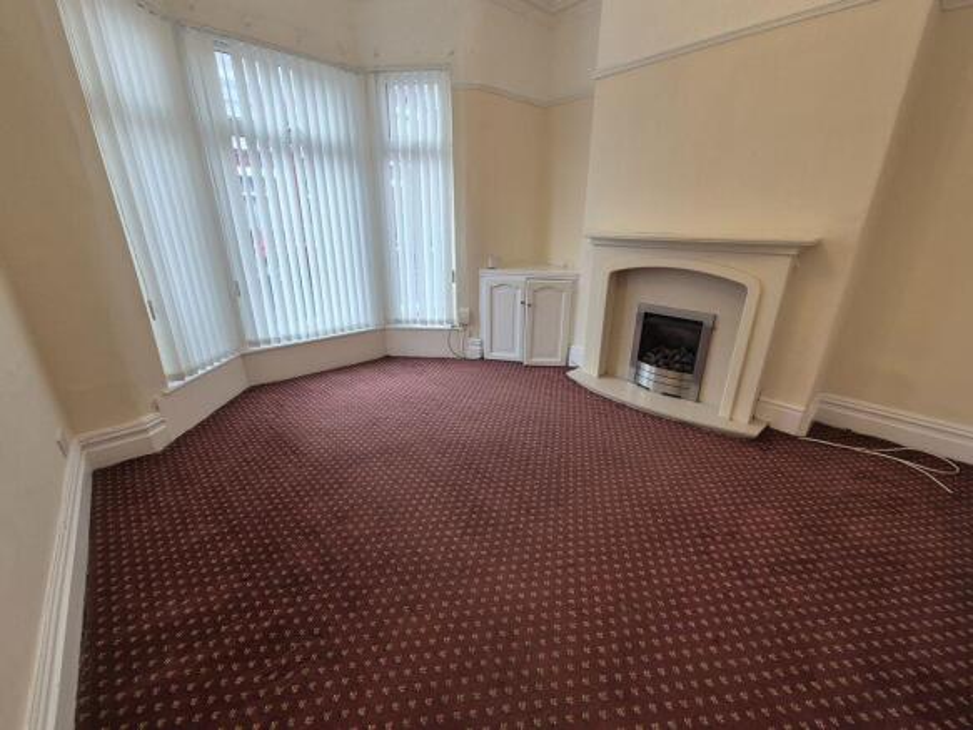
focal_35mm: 13
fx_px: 365
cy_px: 365
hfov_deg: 106.2
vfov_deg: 89.9
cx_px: 486
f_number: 2.2
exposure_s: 1/50
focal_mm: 2.2
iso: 80
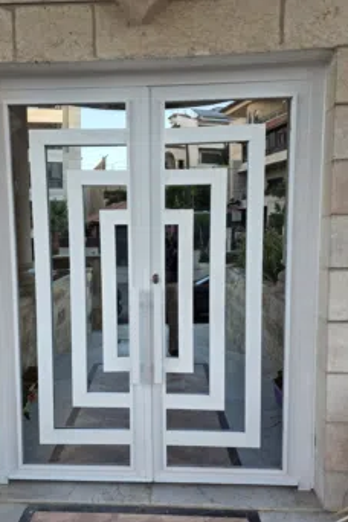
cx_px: 145
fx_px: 406
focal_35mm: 28
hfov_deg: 46.2
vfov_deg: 65.4
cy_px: 281
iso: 80
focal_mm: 6.25
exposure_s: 1/180
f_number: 1.7
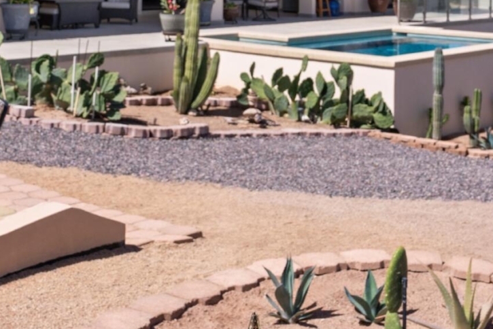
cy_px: -12
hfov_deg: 33.4
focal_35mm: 60
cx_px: 248
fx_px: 822
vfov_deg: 21.7
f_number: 5.6
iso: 100
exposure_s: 1/400
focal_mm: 17
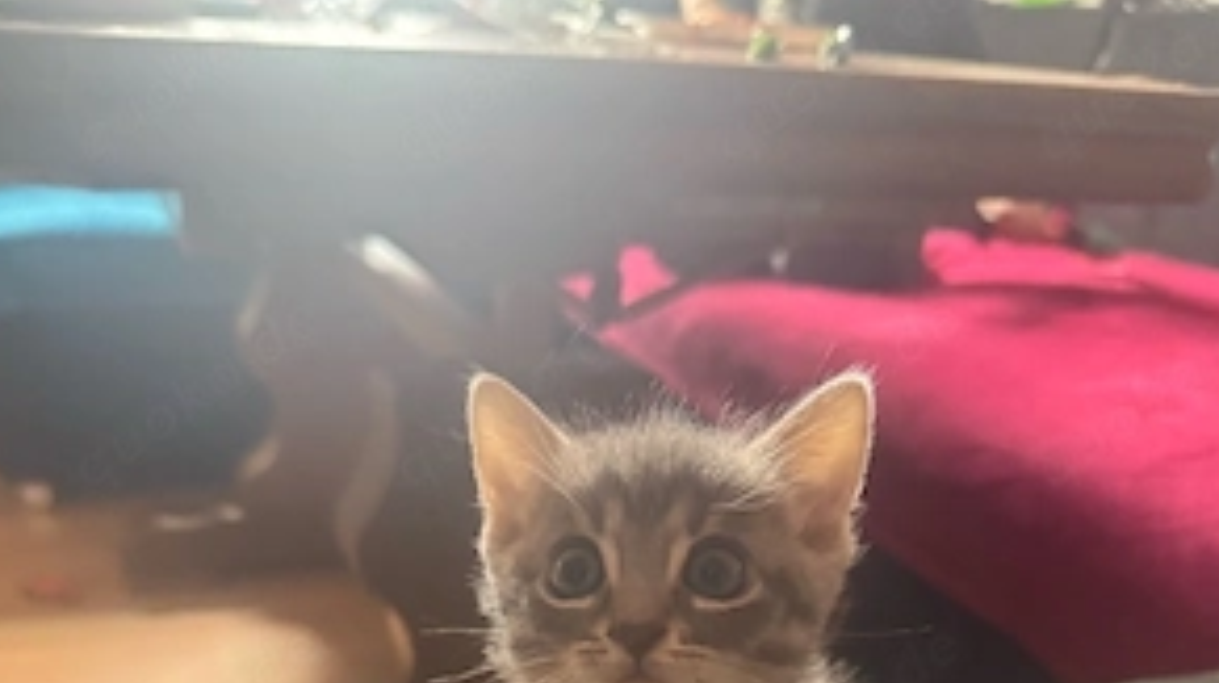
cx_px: 607
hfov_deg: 55.3
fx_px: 1162
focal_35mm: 36
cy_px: 767
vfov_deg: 29.3
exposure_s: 1/60
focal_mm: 6.76
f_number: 1.78
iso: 800
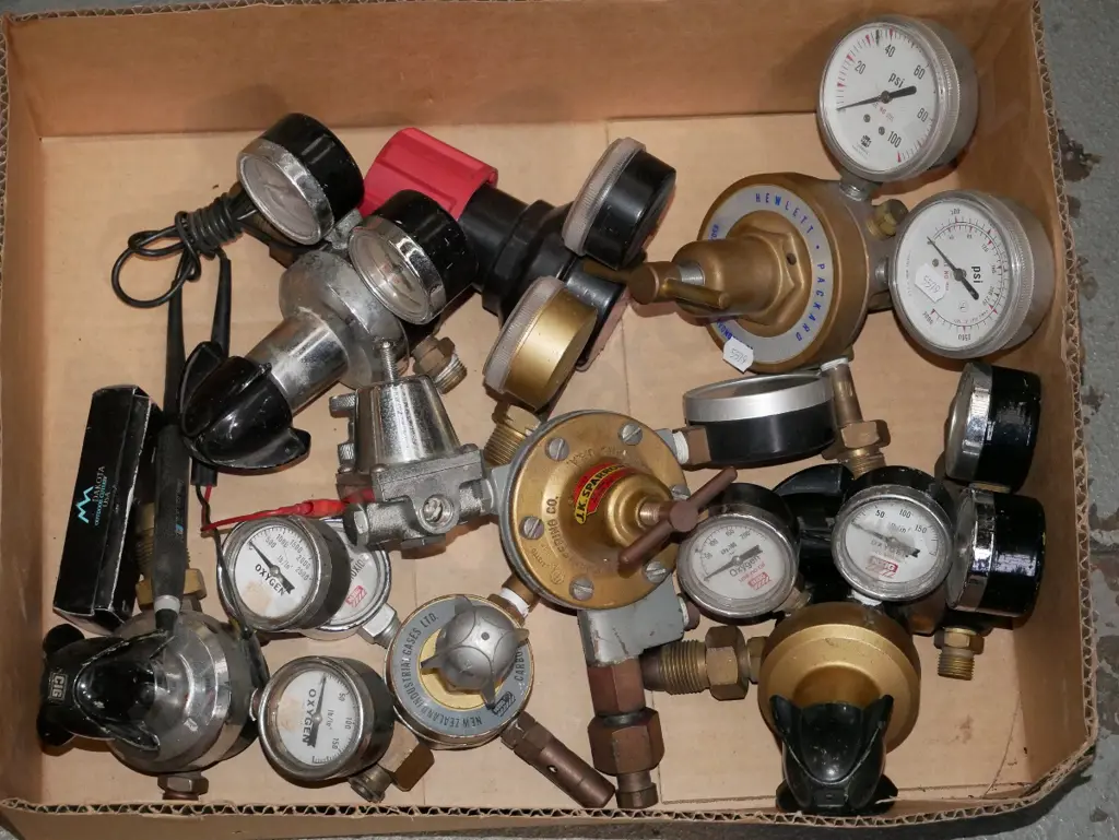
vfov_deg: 18.9
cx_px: 560
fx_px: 2523
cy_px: 420
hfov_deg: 25.0
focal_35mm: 78
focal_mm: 39
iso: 3200
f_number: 5.6
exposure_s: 1/125
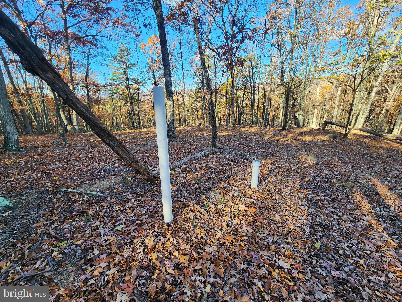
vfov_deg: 89.9
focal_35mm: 13
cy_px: 151
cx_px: 201
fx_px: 151
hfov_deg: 106.2
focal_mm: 2.2
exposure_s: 1/231
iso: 50
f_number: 2.2
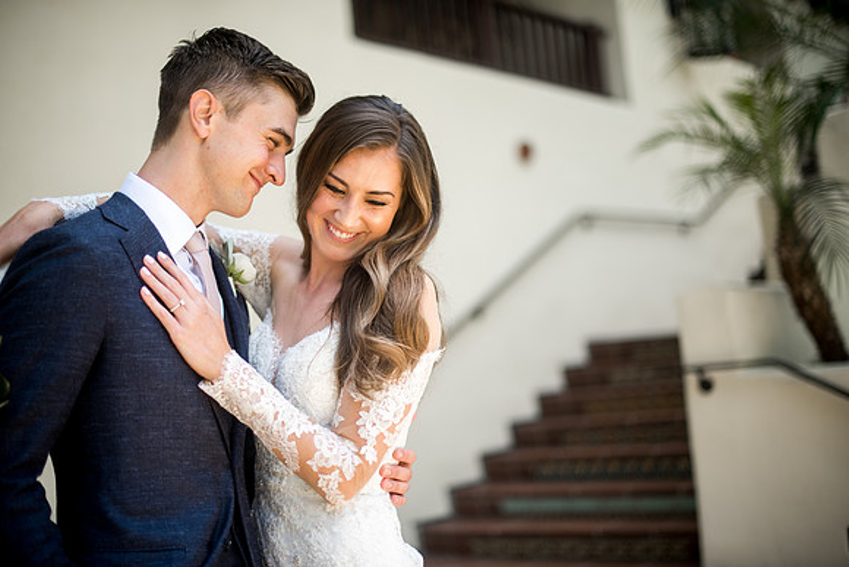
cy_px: 284
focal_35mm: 50
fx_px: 1179
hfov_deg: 39.6
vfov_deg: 27.0
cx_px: 424
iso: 100
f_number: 1.4
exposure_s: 1/1250
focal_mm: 50
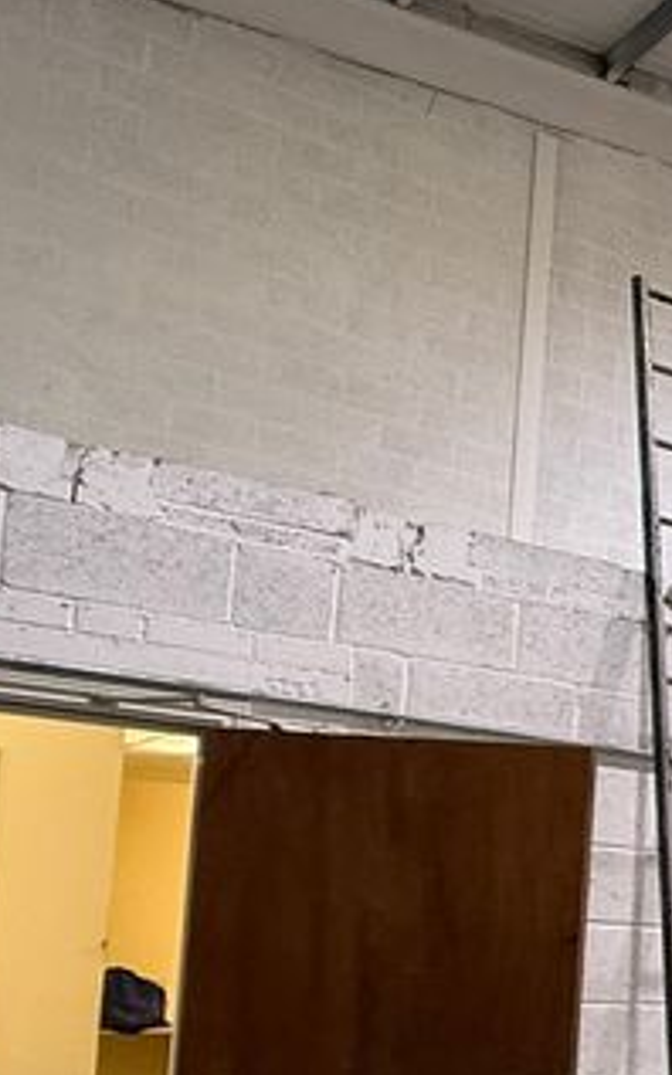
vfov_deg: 37.3
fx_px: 1524
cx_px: 1188
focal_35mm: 52
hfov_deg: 19.2
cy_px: 880
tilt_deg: +2.2
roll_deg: -3.0
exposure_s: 1/100
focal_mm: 2.22
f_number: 2.2
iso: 160
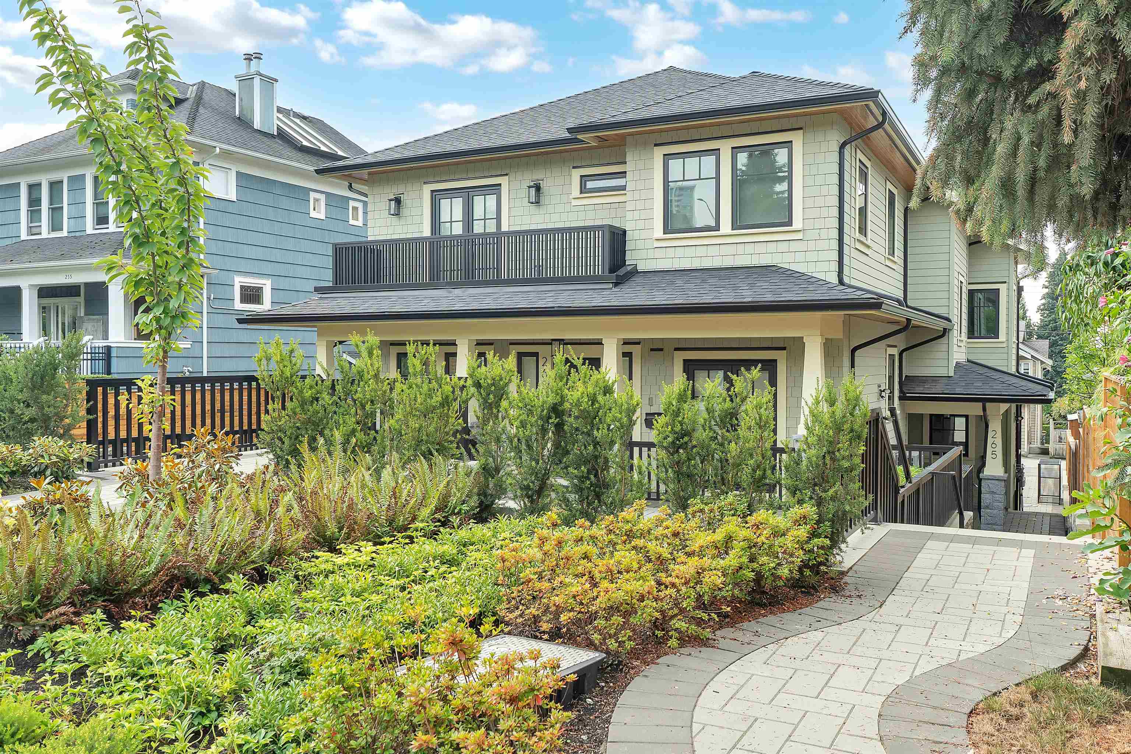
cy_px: 377
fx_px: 942
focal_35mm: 30
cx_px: 566
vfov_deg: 43.6
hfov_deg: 61.9
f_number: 6.3
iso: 100
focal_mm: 20
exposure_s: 1/50
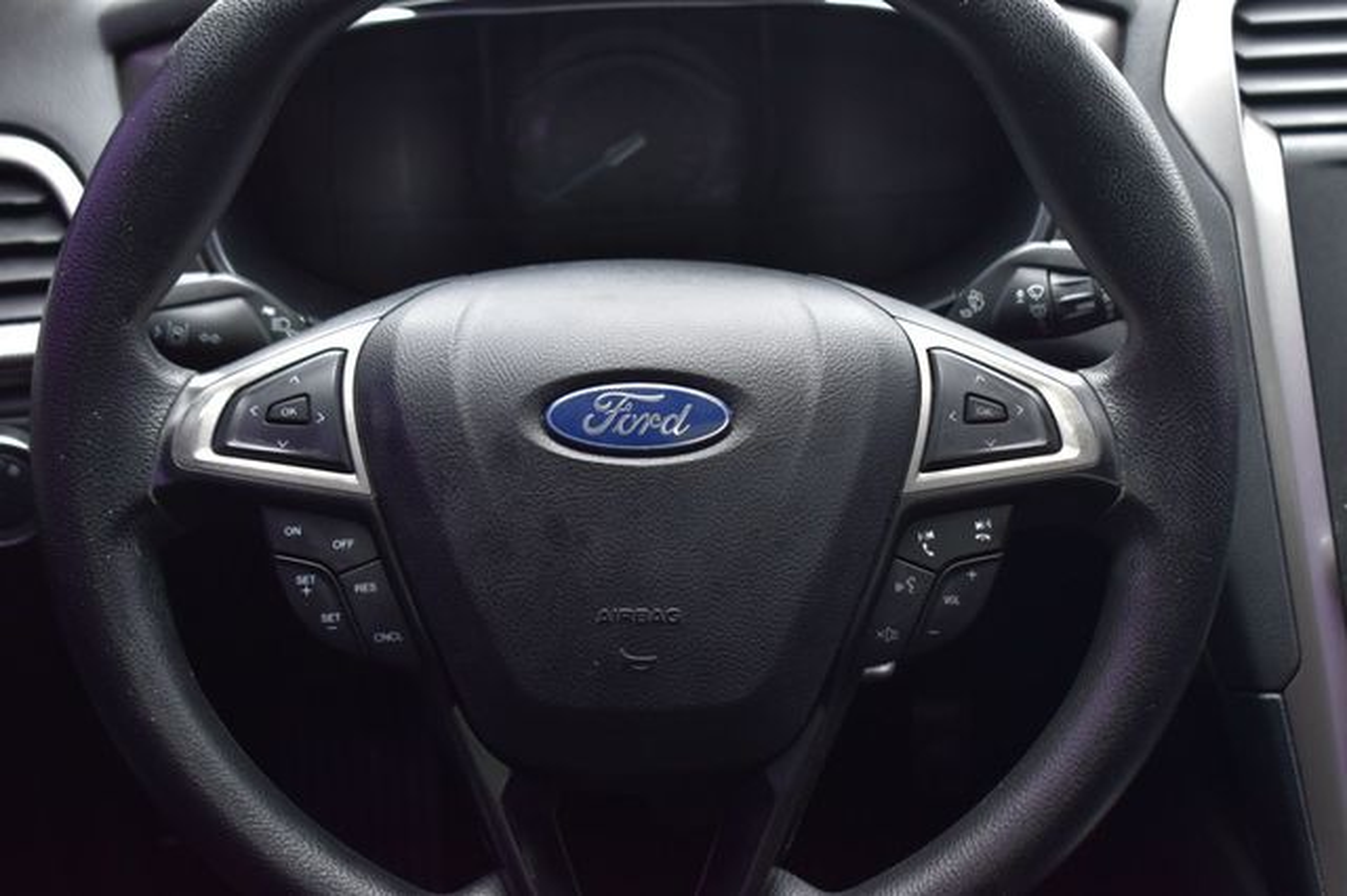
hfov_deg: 33.4
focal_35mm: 60
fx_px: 2244
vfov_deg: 22.6
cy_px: 448
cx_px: 674
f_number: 6.3
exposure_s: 1/15
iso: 720
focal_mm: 40
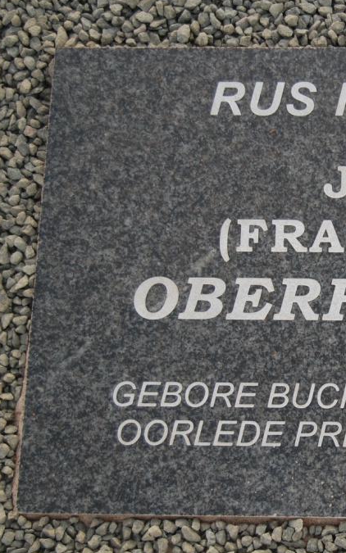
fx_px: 1327
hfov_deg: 14.4
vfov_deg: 23.6
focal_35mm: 88
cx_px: 412
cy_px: 276
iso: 400
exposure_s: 1/30
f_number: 4.8
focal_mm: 38
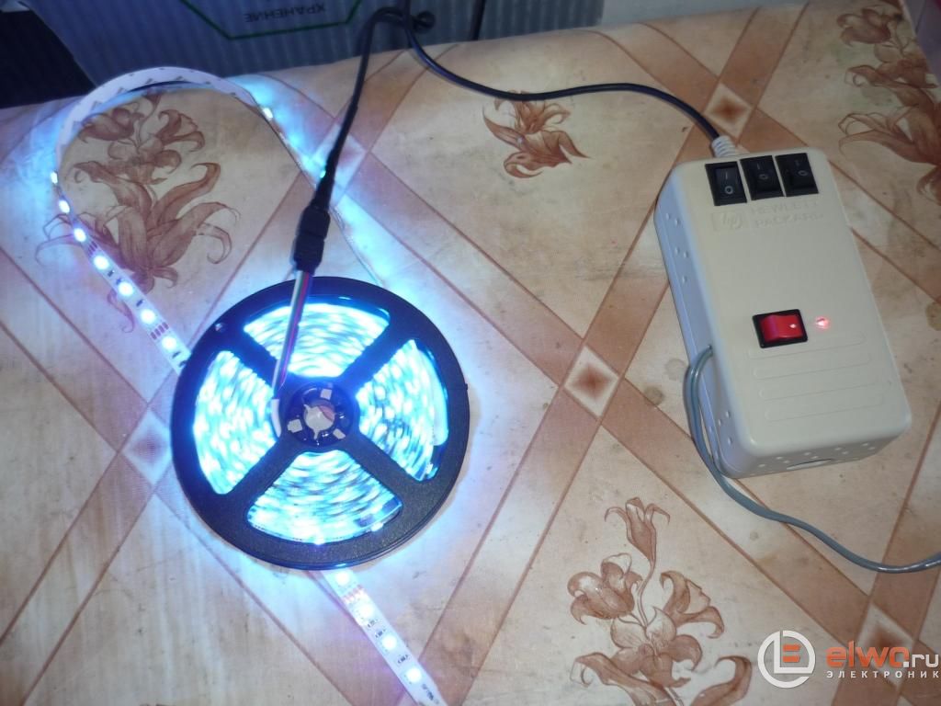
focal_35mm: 33
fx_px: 897
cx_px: 470
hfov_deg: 55.4
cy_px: 353
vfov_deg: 42.9
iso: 100
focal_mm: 5.5
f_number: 2.8
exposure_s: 1/30
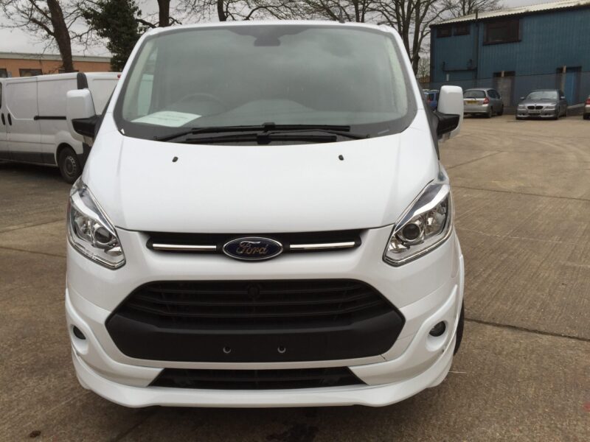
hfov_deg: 61.7
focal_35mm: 29
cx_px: 295
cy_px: 221
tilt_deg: -12.7
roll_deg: +2.4
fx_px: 494
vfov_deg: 48.2
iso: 32
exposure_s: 1/321
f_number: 2.2
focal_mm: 4.15
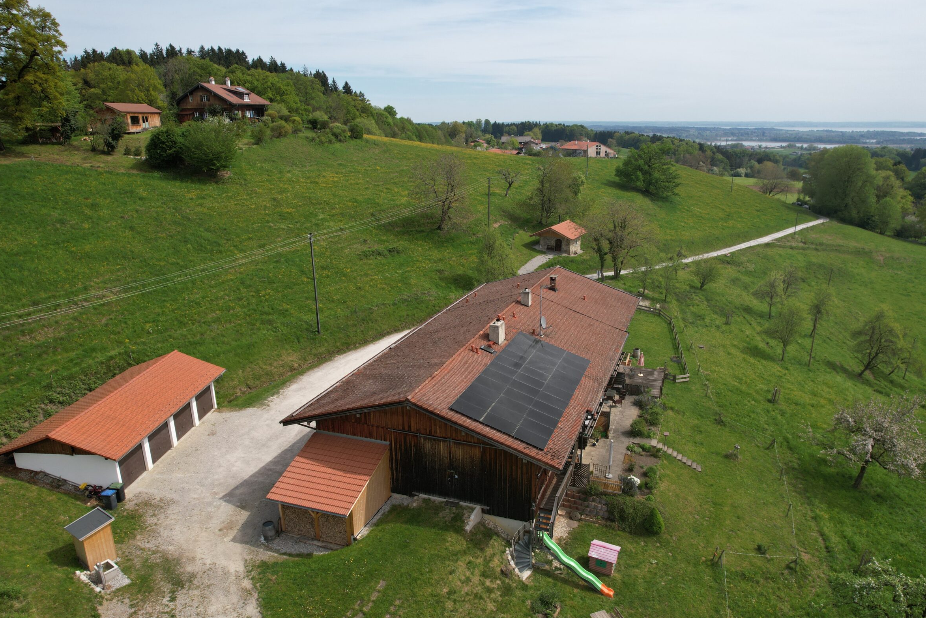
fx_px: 617
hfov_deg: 73.7
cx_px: 491
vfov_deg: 53.1
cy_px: 316
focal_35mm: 24
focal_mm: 8.38
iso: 100
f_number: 2.8
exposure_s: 1/2000
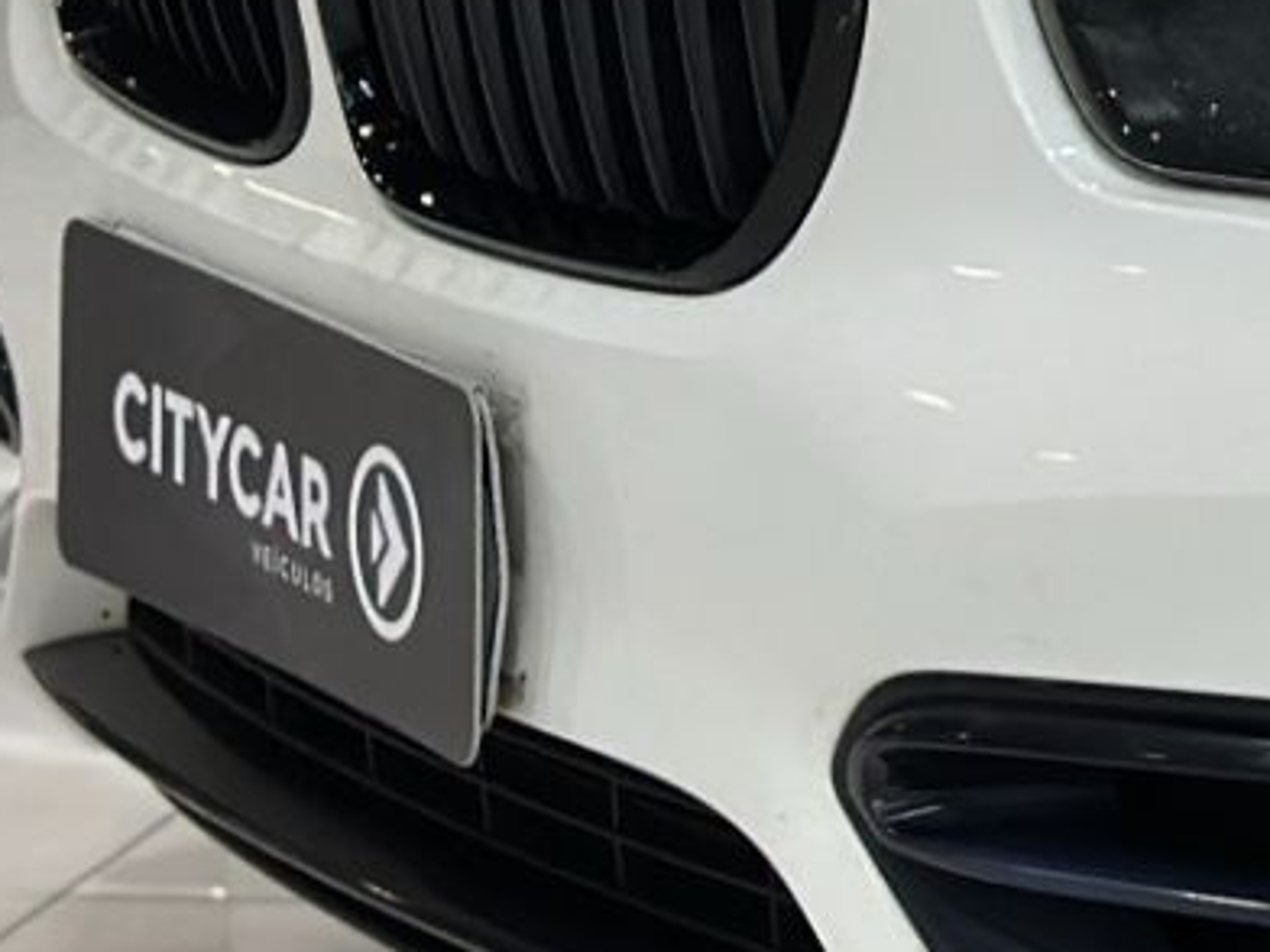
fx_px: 8622
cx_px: 2624
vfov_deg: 6.3
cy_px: 162
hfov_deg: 8.0
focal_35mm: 235
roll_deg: -1.1
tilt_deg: -10.4
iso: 125
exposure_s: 1/170
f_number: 1.78
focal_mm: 6.86
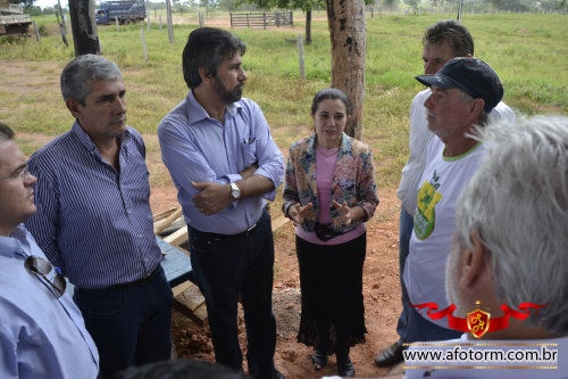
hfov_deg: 61.9
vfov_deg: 43.6
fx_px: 473
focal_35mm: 30
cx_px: 284
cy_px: 190
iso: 110
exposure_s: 1/125
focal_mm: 20
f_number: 5.6
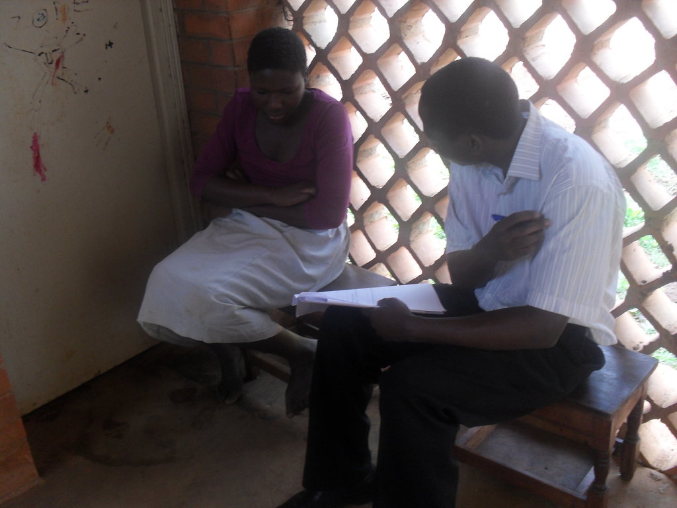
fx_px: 743
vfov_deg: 37.7
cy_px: 254
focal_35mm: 38
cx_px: 338
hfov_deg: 49.0
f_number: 2.8
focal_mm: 6.3
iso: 80
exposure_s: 1/45
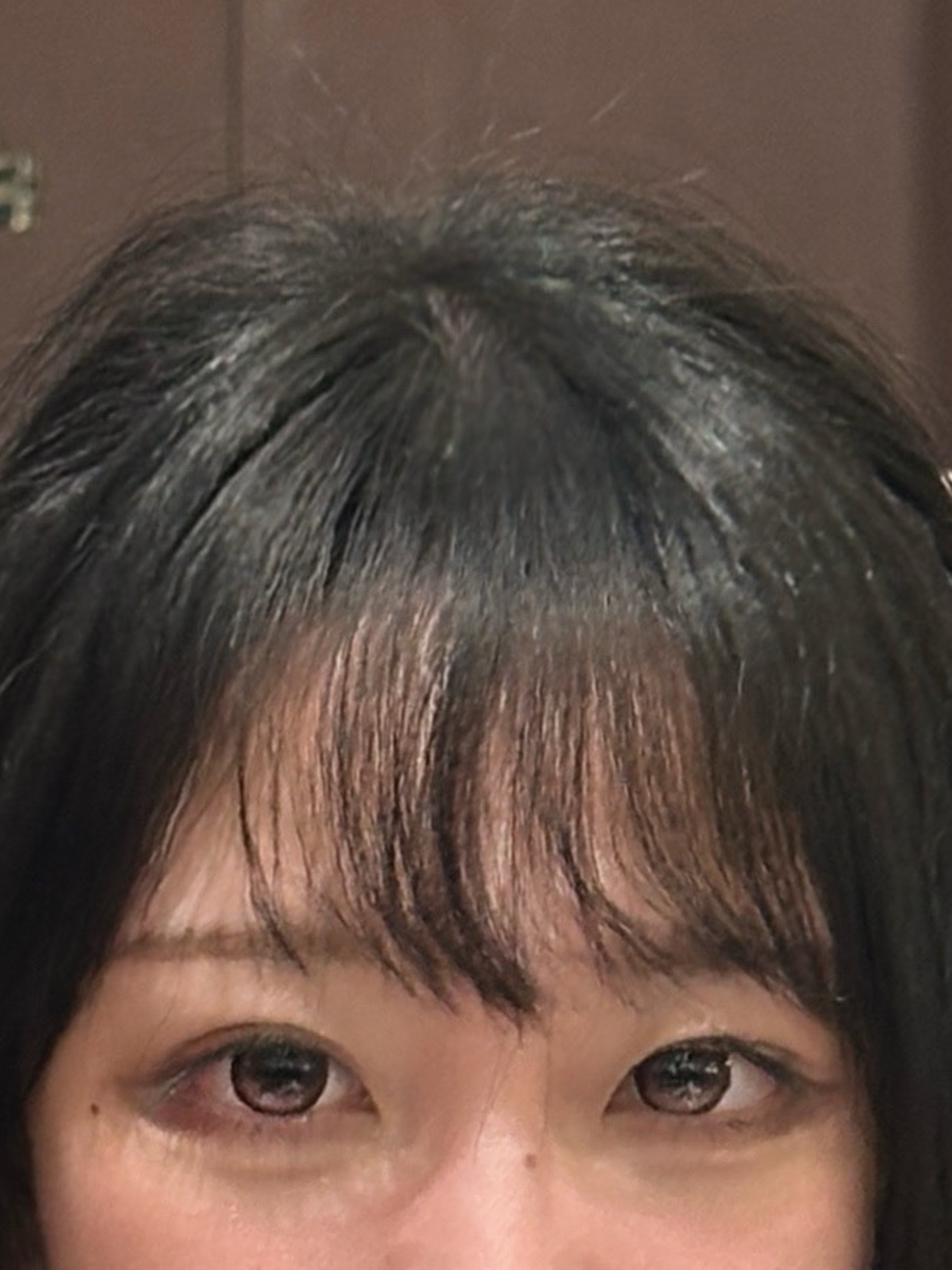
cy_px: 2094
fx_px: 4402
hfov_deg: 12.3
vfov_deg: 14.8
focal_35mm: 120
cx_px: 346
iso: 125
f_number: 1.5
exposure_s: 1/60
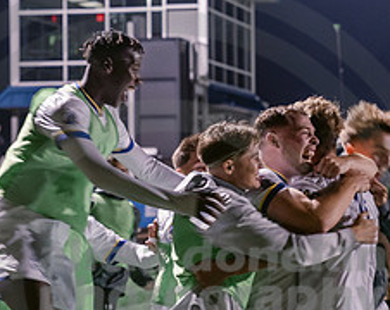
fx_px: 1947
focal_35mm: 169
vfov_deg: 9.1
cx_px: 159
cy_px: 275
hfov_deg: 11.4
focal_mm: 70
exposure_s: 1/125
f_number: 3.5
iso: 2500
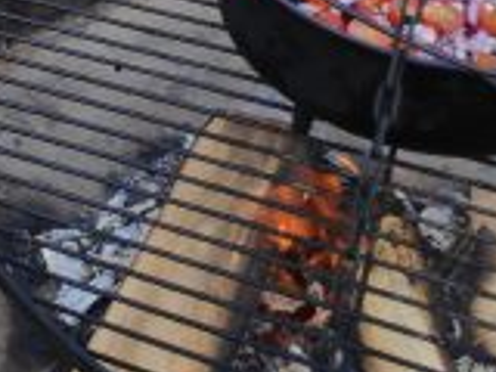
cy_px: -291
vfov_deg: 15.8
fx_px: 1146
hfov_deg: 21.2
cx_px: -217
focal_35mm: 80
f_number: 1.9
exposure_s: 1/618
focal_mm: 3.94
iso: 100
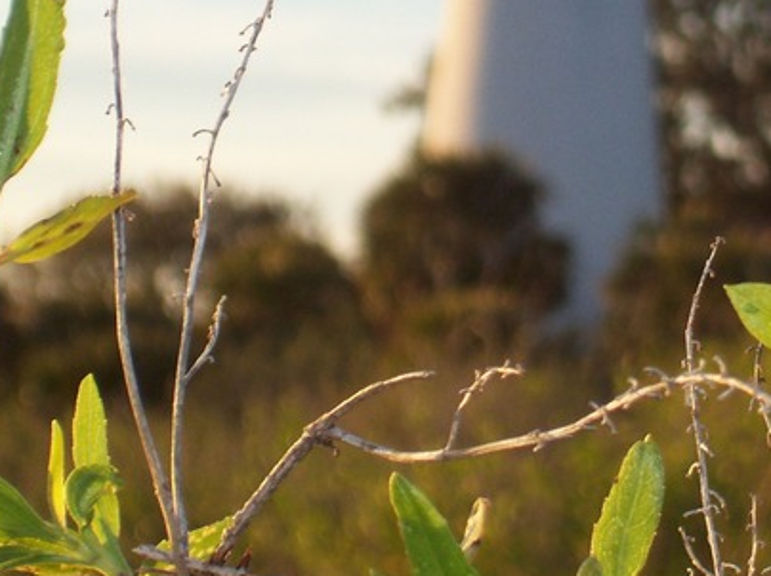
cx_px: 460
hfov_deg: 8.5
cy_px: 3
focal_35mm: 233
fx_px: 5183
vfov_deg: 6.3
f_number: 4.6
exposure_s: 1/231
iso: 80
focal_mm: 16.8
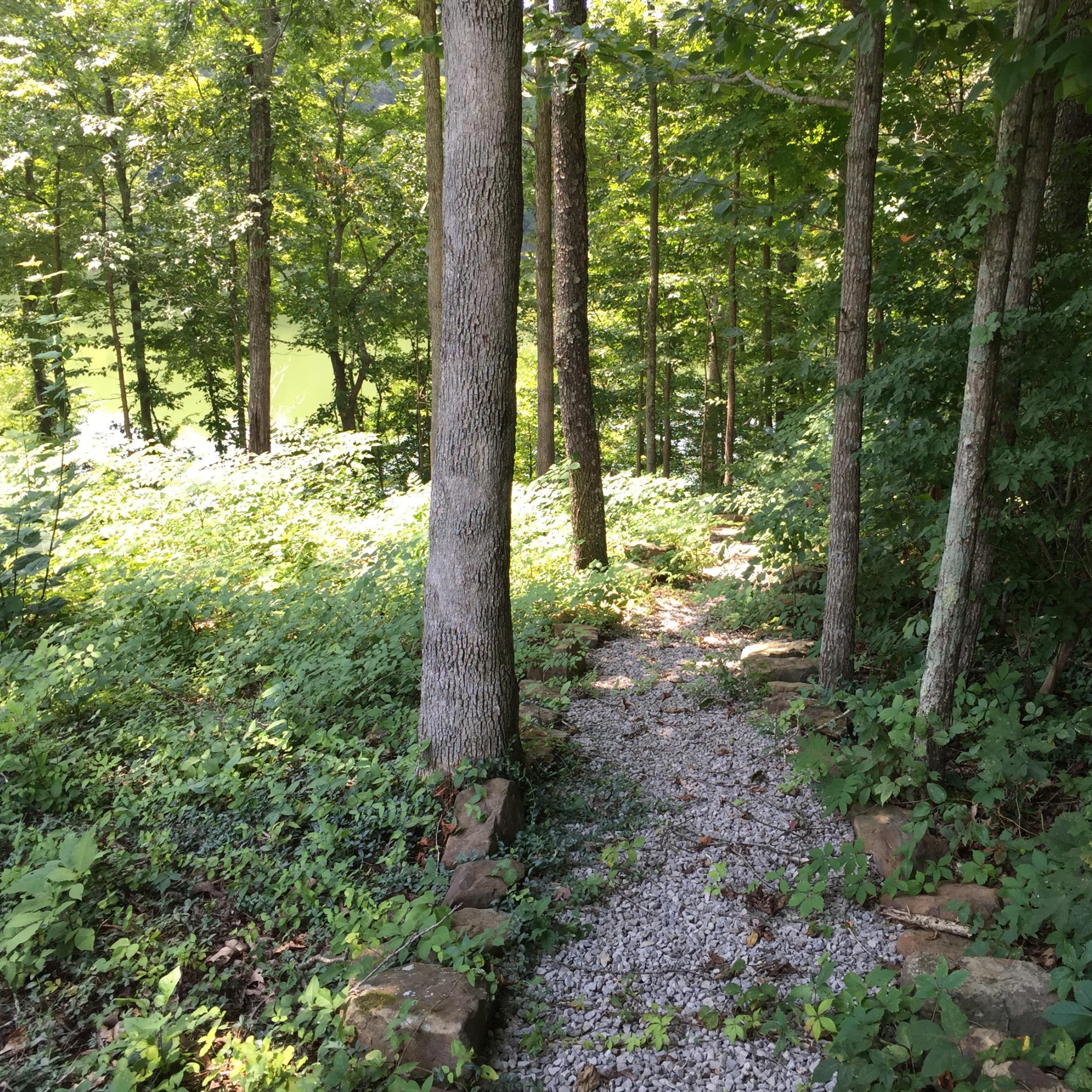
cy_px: 536
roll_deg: -2.9
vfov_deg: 47.2
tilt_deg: -17.4
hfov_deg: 46.9
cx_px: 657
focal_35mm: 35
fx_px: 1249
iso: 32
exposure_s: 1/134
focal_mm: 4.15
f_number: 2.2
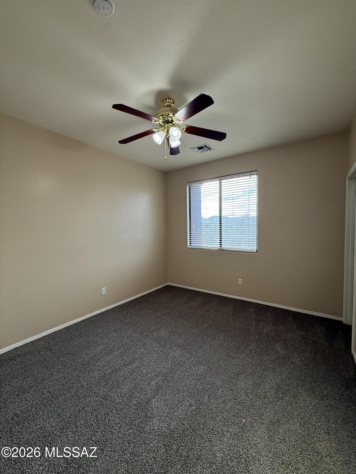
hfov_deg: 85.7
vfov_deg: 102.1
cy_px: 237
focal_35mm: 14
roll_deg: -0.1
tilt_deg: -1.8
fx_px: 192
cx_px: 178
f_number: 2.2
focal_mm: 2.22
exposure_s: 1/114
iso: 64
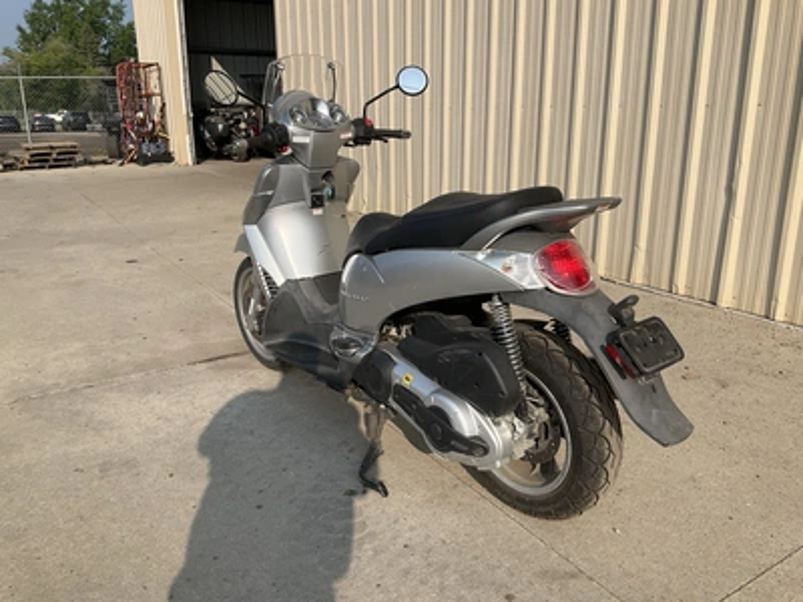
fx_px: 673
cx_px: 402
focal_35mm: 29
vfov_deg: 48.2
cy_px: 301
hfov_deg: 61.7
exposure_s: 1/1984
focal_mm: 3
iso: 25
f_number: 1.8
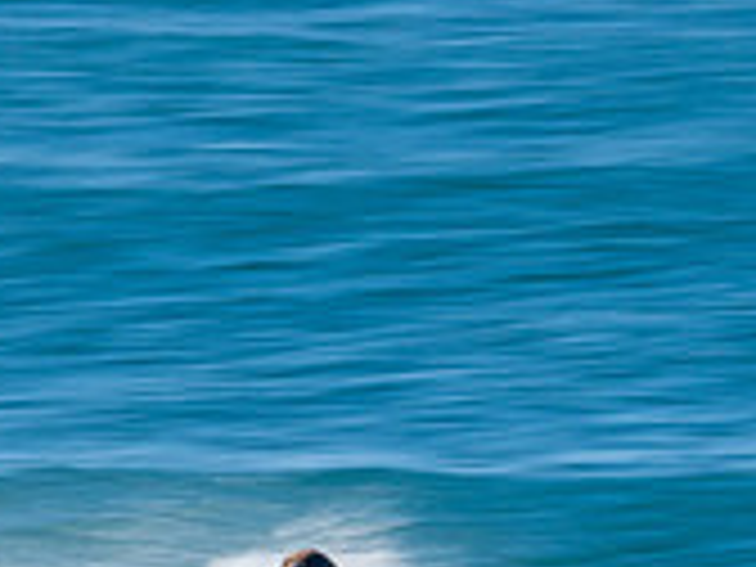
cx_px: 518
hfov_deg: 0.8
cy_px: 839
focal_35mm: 2486
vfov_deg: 0.6
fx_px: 54293
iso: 100
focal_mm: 500
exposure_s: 1/25
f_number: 25
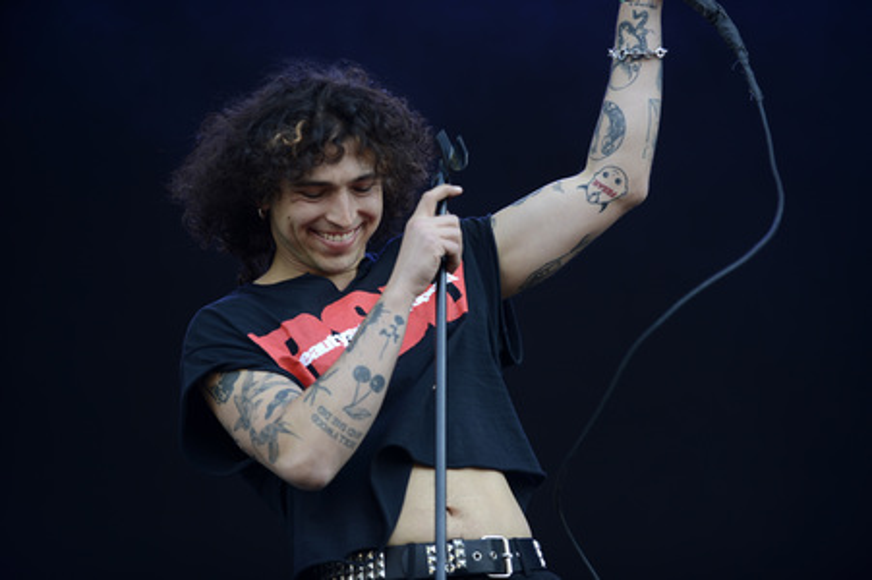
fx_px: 3025
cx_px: 436
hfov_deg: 16.4
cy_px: 290
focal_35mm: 125
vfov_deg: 11.0
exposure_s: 1/500
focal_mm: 125
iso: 200
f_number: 2.8
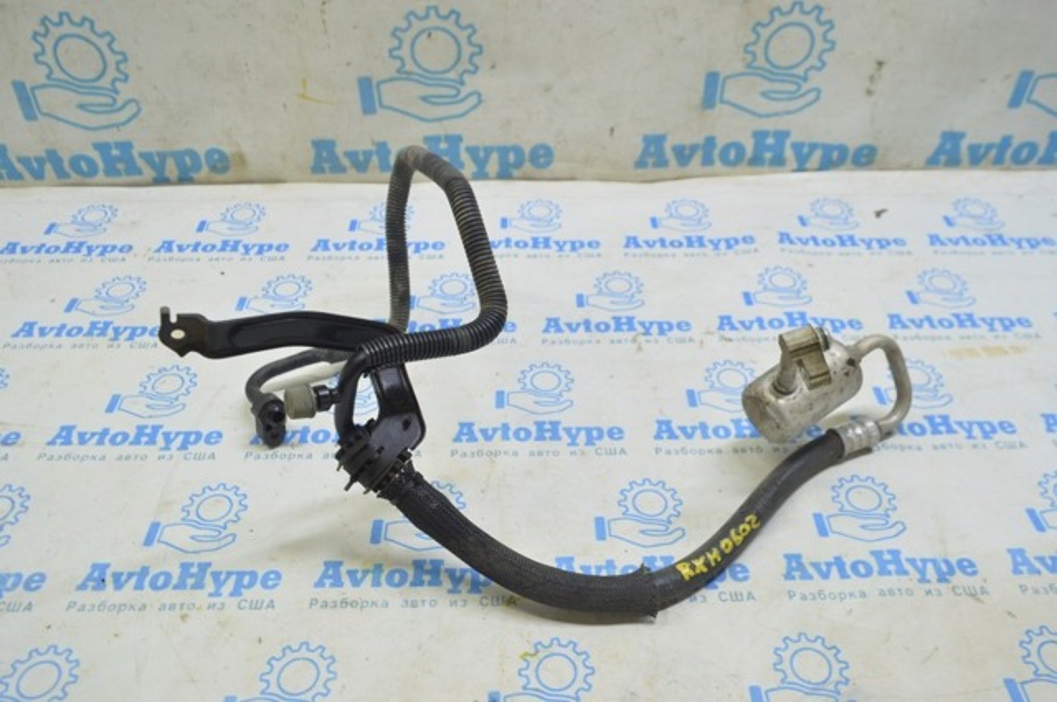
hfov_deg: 62.0
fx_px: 880
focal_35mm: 30
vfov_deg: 43.5
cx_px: 528
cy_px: 351
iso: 400
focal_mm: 20
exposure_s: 1/20
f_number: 5.6
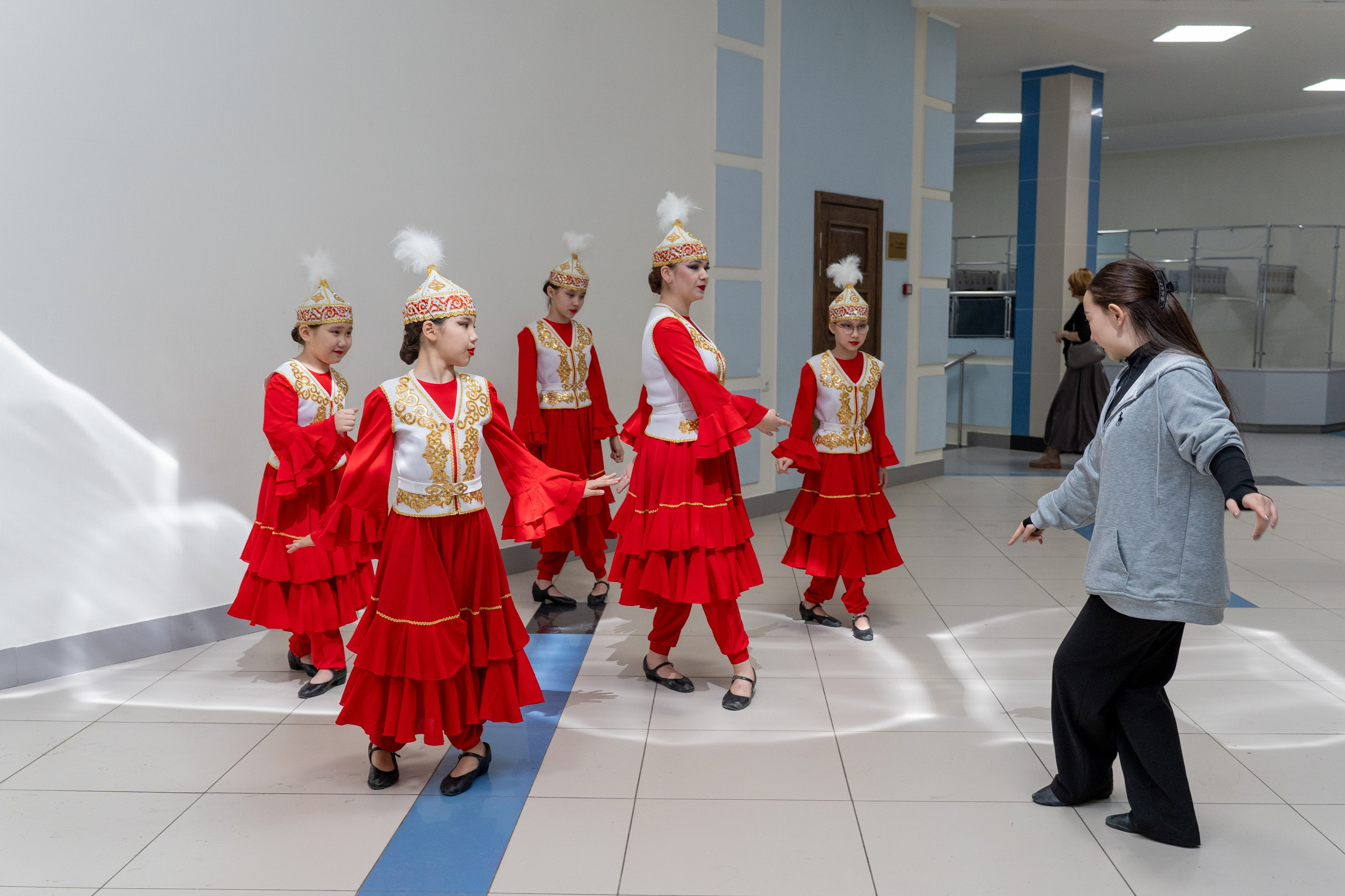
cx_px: 711
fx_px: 1255
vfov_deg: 39.3
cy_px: 462
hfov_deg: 56.3
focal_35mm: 34
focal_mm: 28
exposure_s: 1/160
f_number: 4
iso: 1250
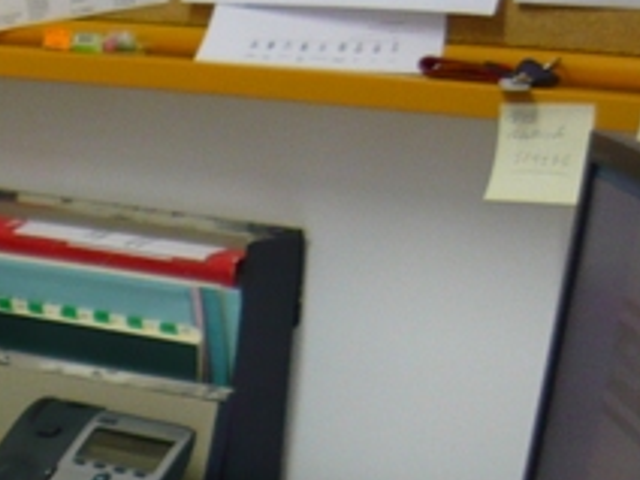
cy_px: 697
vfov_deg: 11.3
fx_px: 2348
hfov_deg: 14.0
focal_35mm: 127
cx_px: -474
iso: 160
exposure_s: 1/30
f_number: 2.8
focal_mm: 5.5
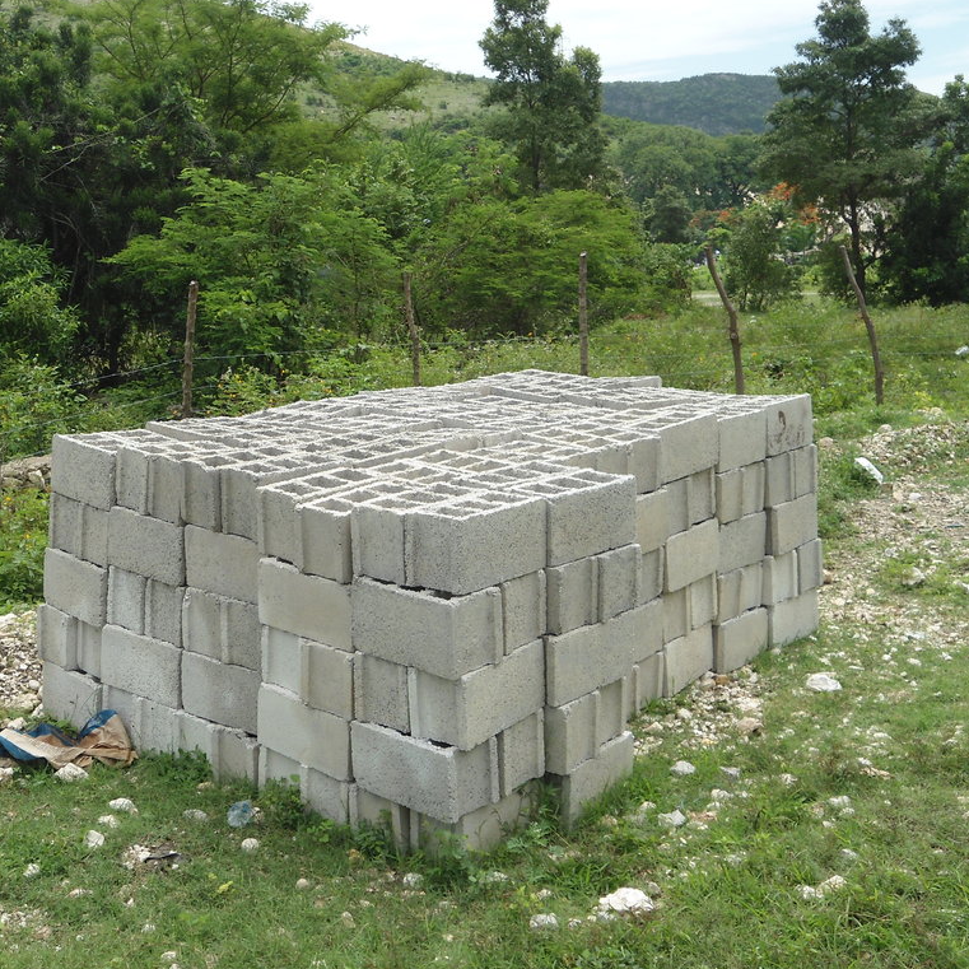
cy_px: 483
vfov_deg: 38.3
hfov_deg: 38.2
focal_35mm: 44
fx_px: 1393
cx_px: 386
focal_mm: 6.7
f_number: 3.2
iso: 80
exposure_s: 1/800
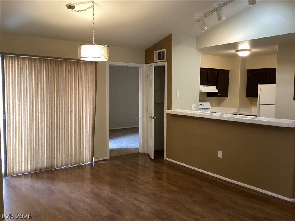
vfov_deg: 45.4
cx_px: 148
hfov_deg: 58.4
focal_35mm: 31
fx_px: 264
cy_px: 110
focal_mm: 3.3
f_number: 2.4
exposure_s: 1/60
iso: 320
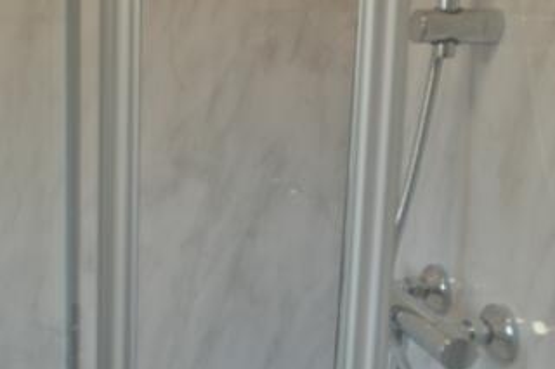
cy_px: 160
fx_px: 740
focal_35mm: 48
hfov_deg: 36.9
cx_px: 0
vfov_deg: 28.0
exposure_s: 1/30
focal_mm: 10
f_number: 3.5
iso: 100
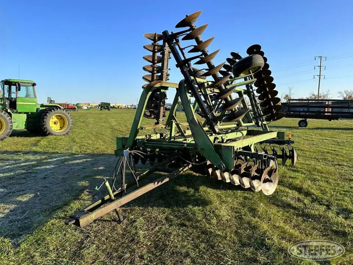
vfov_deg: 56.8
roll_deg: +0.9
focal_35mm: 24
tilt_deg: -5.7
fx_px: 245
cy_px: 132
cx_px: 176
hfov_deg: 71.6
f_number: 1.78
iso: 80
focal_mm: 6.86
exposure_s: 1/2110
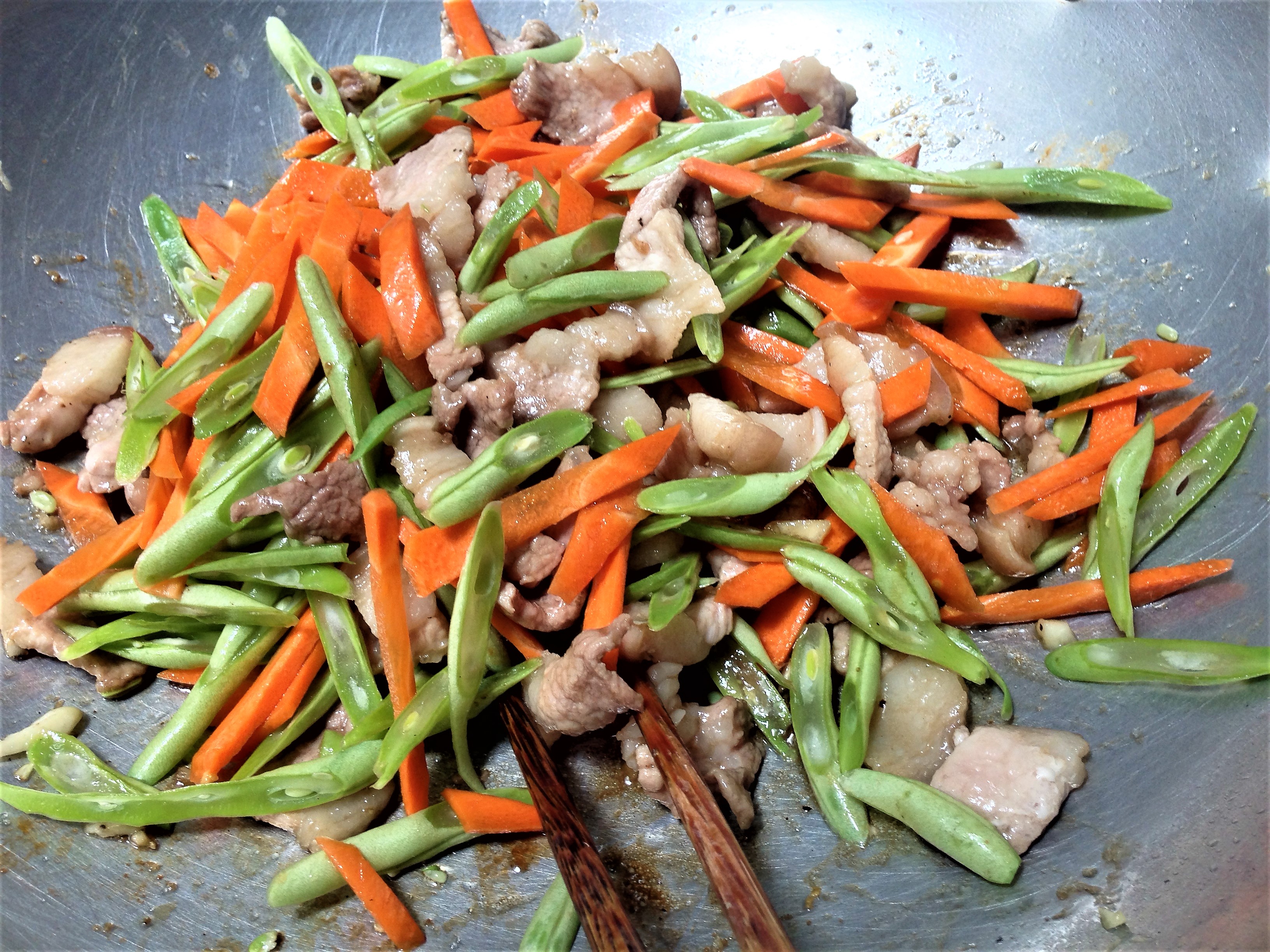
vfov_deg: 42.9
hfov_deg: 55.4
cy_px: 476
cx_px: 635
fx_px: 1211
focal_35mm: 33
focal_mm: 4.12
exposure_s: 1/60
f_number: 2.4
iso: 64
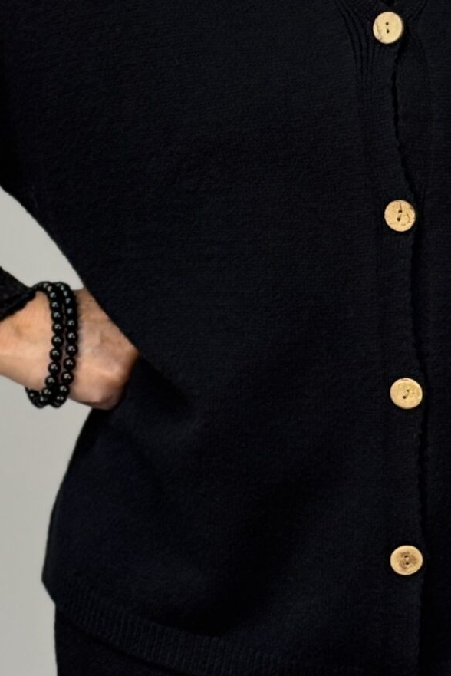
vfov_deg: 14.1
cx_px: 284
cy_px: 110
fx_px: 2722
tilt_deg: -10.6
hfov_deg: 9.5
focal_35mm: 145
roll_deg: +0.3
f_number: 1.78
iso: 100
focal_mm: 6.76
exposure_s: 1/85
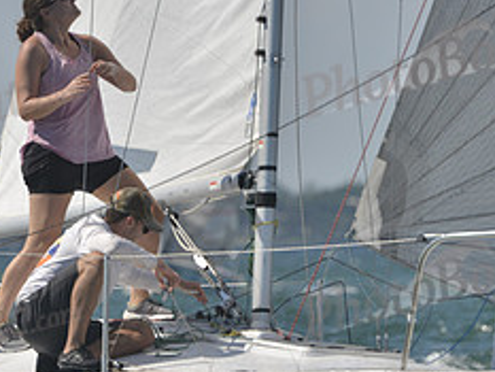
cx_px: 193
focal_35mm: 958
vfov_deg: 1.6
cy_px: 203
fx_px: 13706
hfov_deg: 2.1
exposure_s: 1/1250
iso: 200
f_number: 7.1
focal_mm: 400
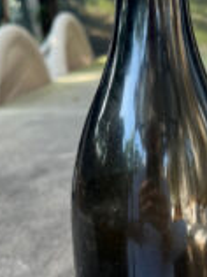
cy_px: 153
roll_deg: +1.5
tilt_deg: -12.5
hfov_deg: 21.9
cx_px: 167
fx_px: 528
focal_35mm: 66
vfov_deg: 29.4
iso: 40
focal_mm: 5.7
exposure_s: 1/121
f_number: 1.5
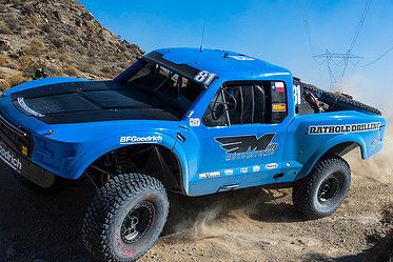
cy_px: 155
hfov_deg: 45.5
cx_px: 272
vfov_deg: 31.8
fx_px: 459
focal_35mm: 42
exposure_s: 1/2000
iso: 100
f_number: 4.5
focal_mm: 18
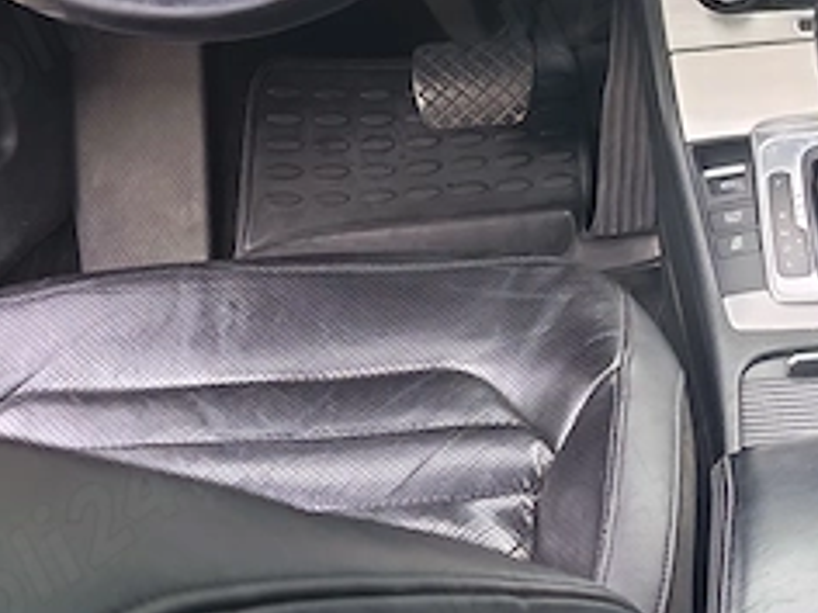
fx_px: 2103
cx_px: 801
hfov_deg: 21.3
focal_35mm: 89
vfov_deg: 16.4
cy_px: 55
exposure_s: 1/100
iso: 629
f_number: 1.75
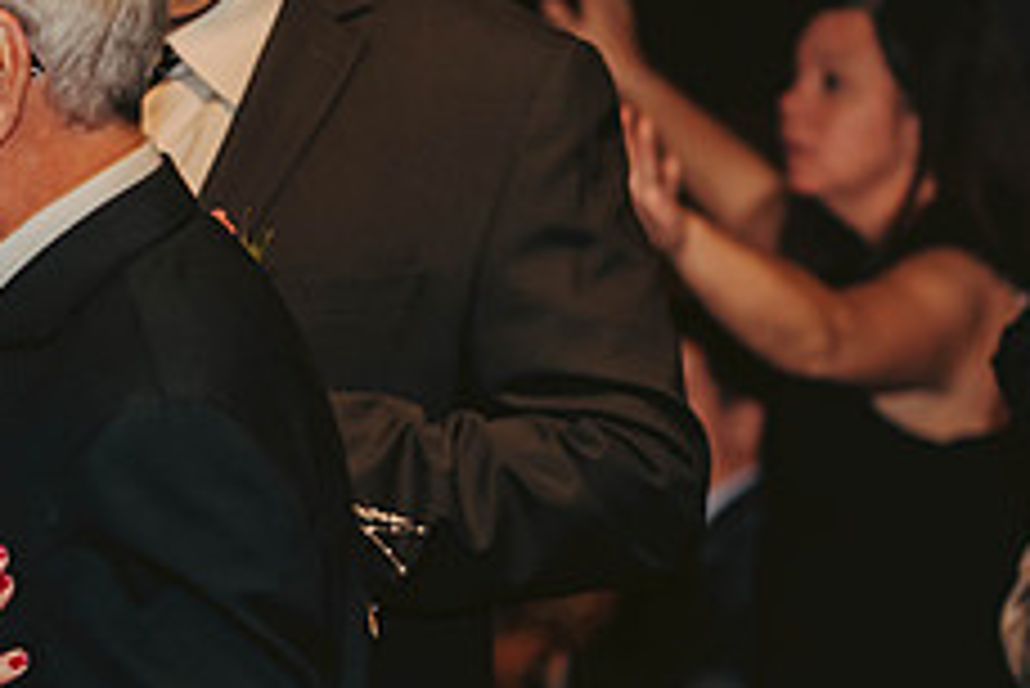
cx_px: -252
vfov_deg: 5.9
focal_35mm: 233
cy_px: 501
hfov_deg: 8.7
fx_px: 6670
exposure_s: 1/80
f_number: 3.2
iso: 500
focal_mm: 92
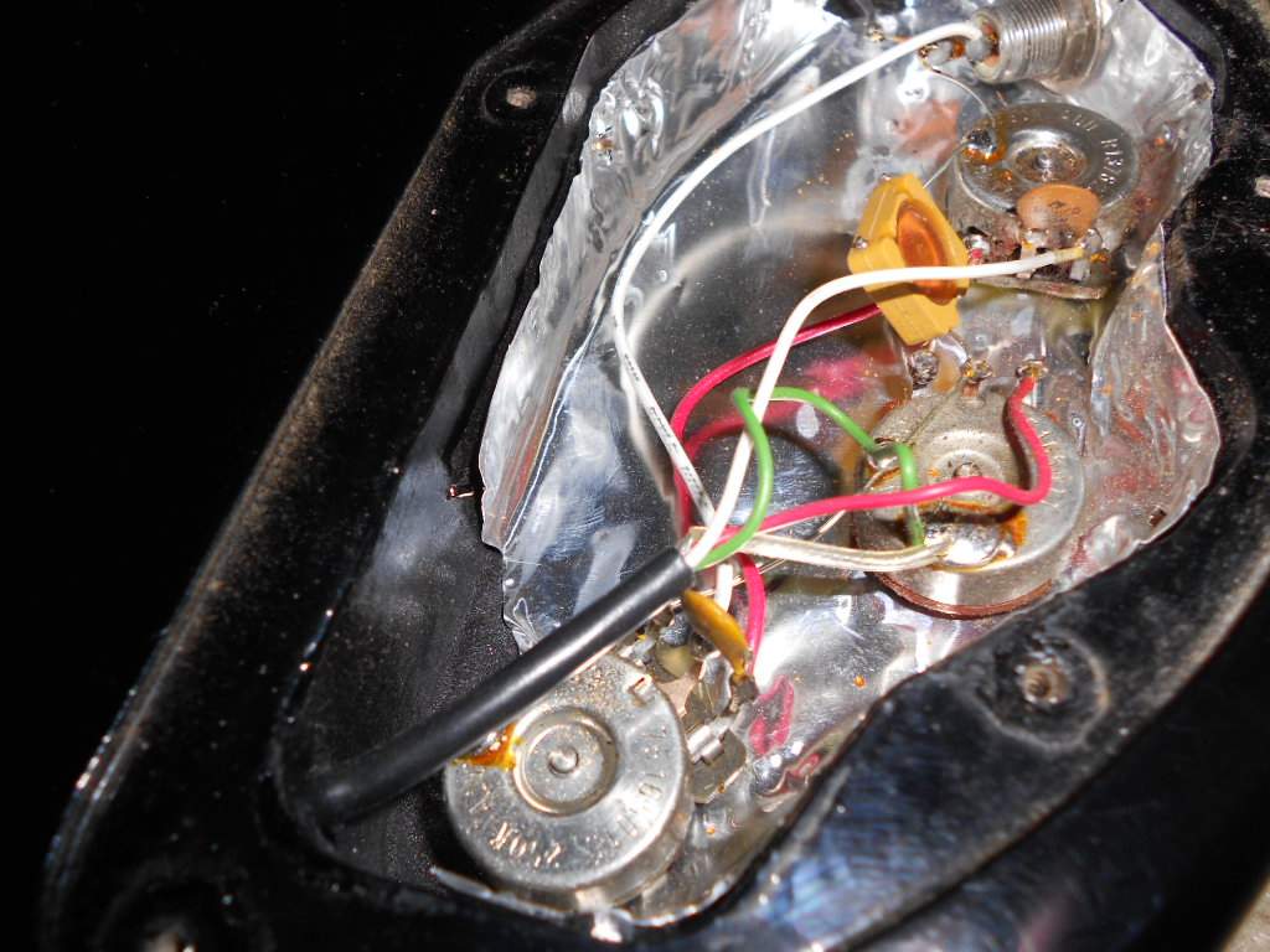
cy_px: 476
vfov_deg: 48.2
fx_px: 1064
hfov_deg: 61.7
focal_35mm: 29
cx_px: 635
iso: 80
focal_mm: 5.1
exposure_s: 1/25
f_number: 8.5
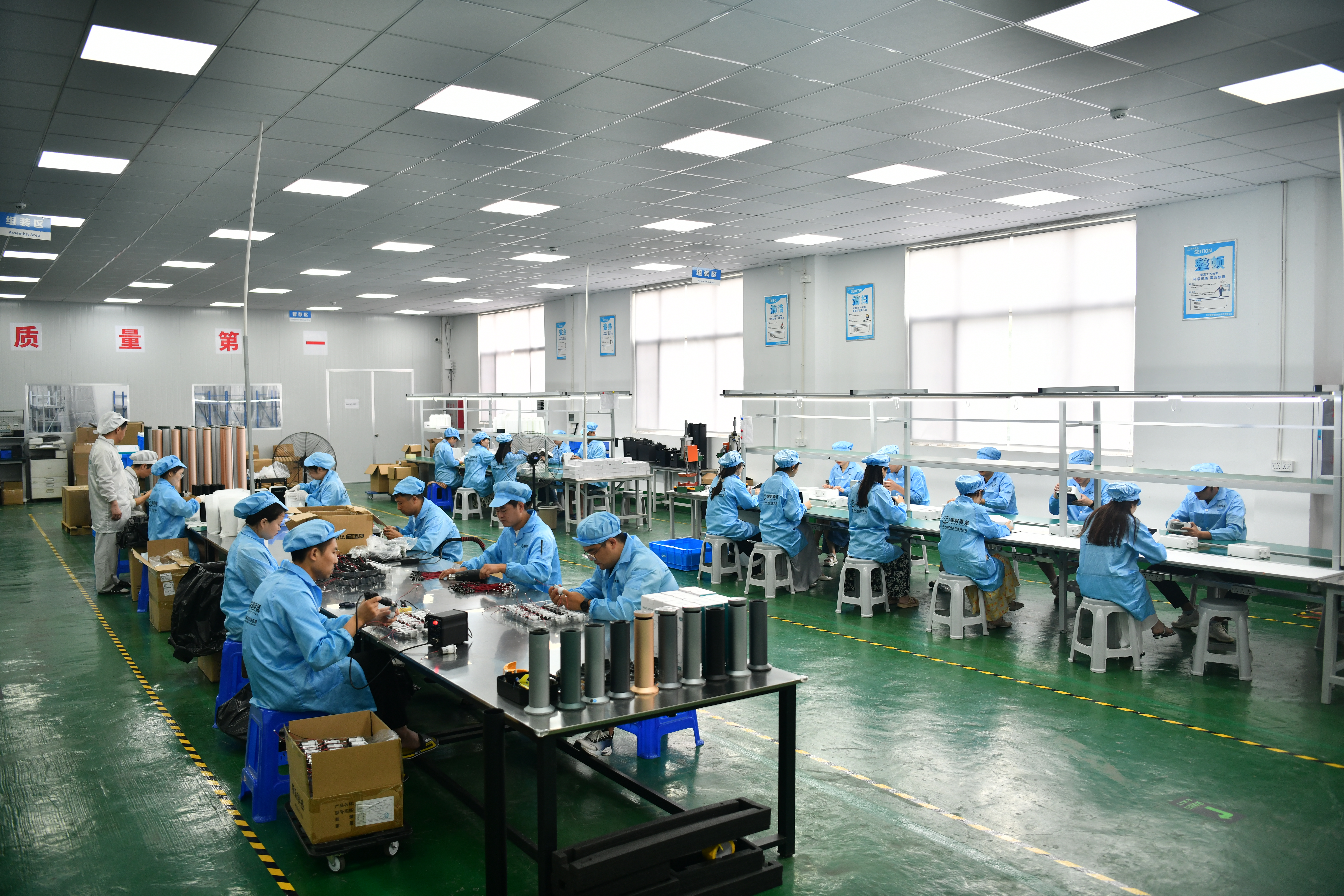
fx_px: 1083
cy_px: 448
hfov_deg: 63.7
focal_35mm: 29
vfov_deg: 45.0
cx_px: 672
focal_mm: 29
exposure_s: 1/100
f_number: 2.8
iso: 250
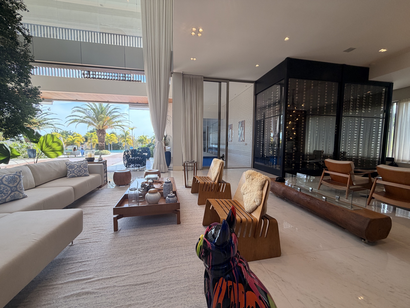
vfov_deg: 85.7
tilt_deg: -6.7
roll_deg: -0.9
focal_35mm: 14
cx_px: 205
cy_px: 154
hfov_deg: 102.1
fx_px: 166
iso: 50
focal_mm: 2.22
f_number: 2.2
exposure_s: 1/122
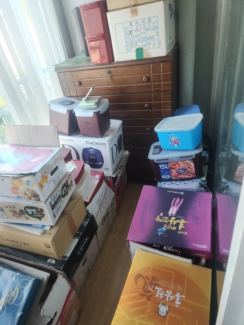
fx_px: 216
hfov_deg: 58.9
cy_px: 162
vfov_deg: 73.9
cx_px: 122
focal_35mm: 23
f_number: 1.8
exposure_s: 1/60
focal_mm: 5.4
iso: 100
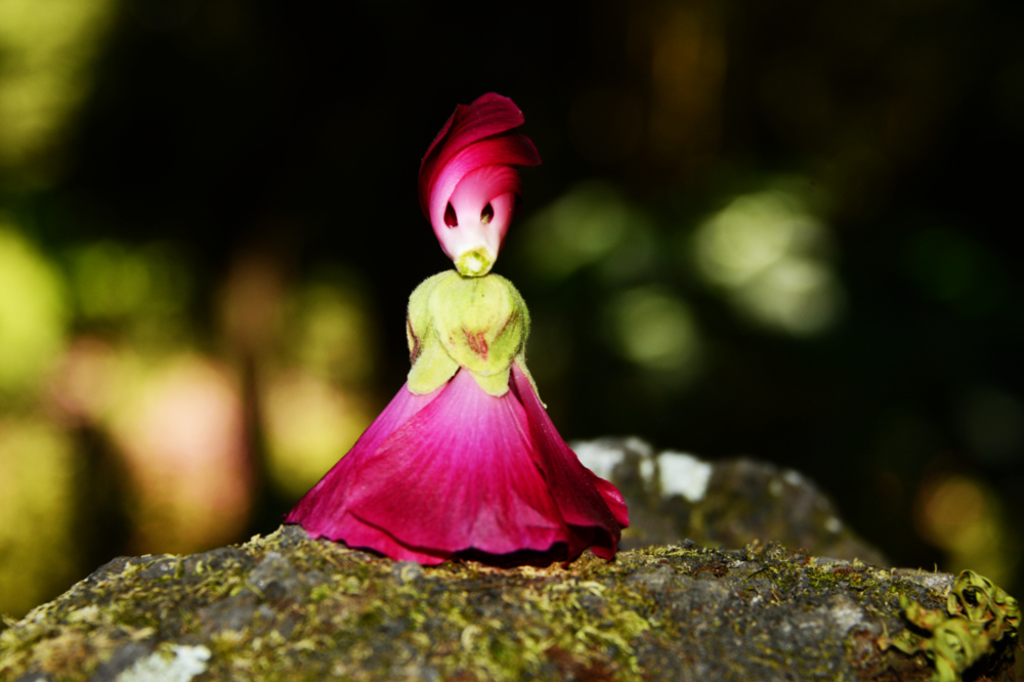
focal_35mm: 85
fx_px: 2417
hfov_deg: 23.9
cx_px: 512
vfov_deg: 16.1
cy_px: 341
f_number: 5
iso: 200
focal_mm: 85
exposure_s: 1/250
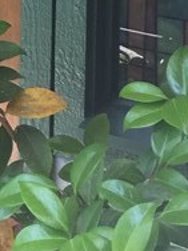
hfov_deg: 8.6
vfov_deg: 11.7
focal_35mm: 158
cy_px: -176
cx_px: -245
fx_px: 1144
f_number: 2.2
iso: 32
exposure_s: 1/40
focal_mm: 4.15
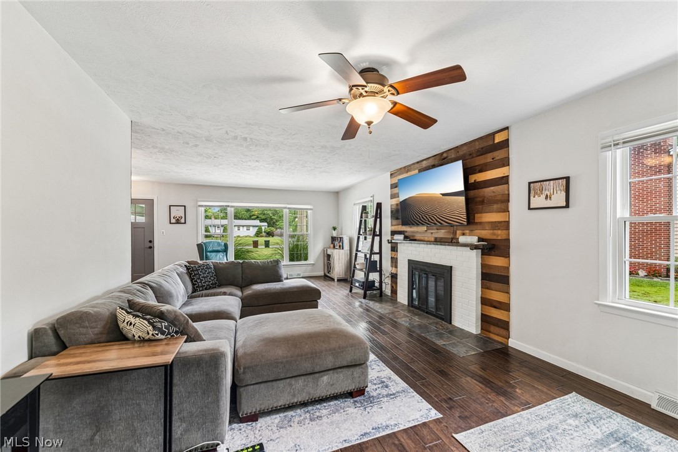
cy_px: 226
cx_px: 339
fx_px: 264
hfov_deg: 104.3
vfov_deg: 81.2
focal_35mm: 14
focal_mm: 14
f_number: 4.5
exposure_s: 1/10
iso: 200
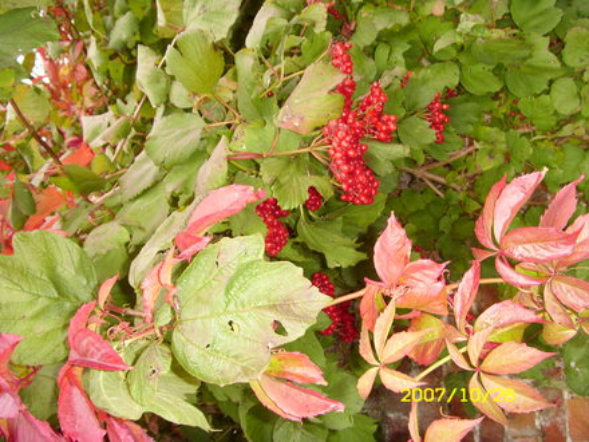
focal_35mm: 31
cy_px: 221
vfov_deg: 45.4
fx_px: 527
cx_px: 294
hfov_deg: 58.4
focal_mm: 6.3
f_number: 3.5
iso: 50
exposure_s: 1/30
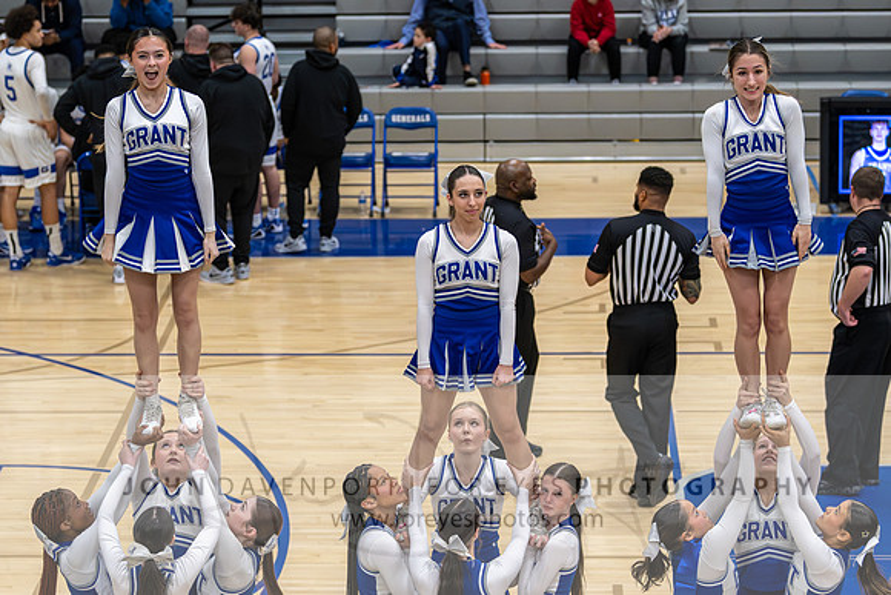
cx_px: 374
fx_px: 3283
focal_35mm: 133
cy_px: 367
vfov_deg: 10.3
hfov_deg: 15.4
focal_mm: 82
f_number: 2.8
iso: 5600
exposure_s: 1/1000
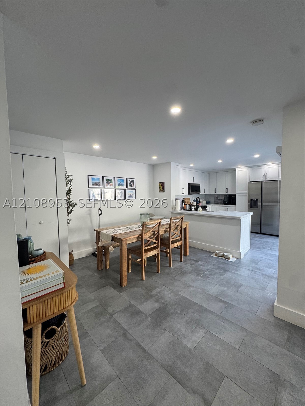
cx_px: 152
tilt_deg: -3.8
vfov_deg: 102.1
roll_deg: +1.5
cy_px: 203
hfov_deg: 85.7
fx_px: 164
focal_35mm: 14
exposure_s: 1/99
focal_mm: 2.22
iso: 160
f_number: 2.2
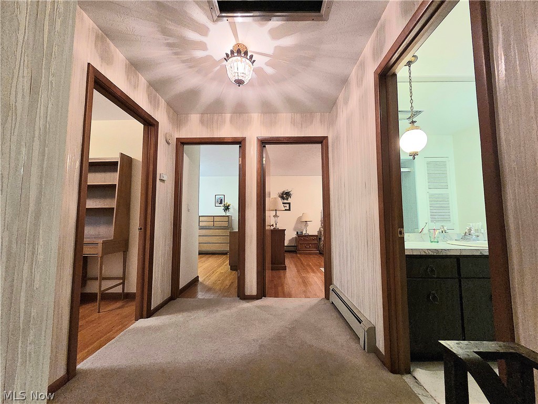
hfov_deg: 106.2
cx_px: 269
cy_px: 202
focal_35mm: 13
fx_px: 202
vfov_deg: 89.9
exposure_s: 1/60.2
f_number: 2.2
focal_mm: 2.2
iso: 1000
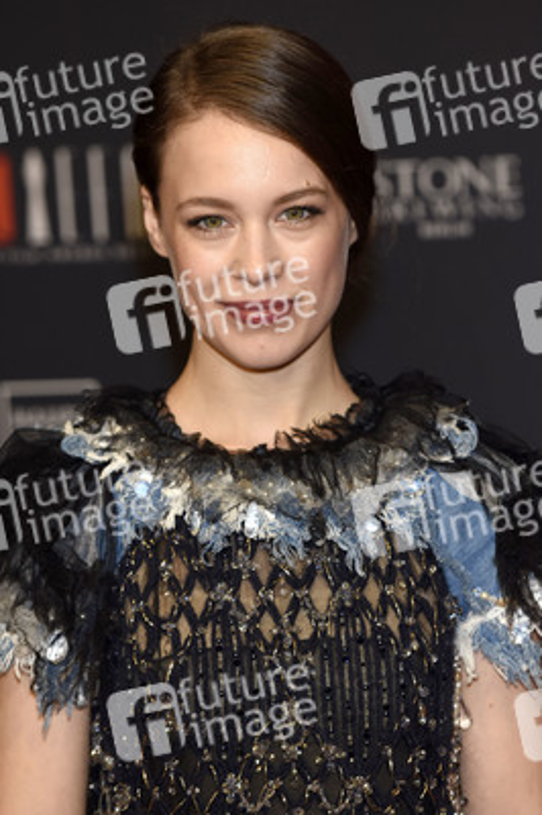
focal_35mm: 225
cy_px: 408
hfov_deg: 6.1
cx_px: 271
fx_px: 5090
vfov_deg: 9.2
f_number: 3.5
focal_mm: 150
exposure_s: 1/800
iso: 640
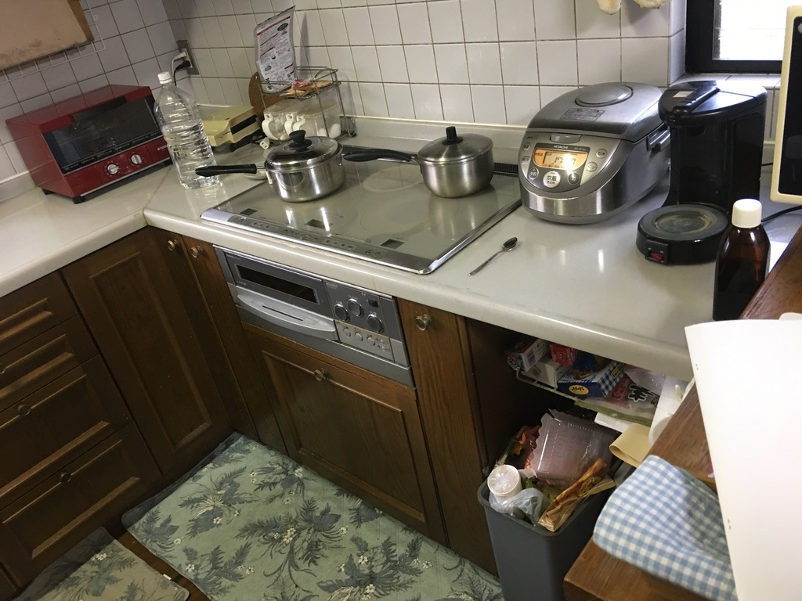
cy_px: 300
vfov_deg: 48.2
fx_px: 672
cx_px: 401
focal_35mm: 29
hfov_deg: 61.7
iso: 80
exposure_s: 1/10
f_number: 2.2
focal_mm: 4.15
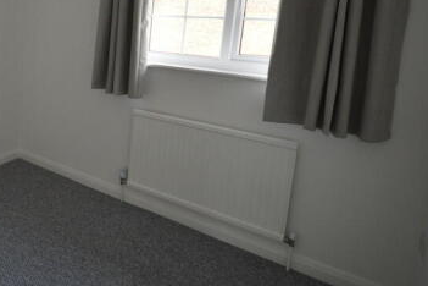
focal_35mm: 28
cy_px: 64
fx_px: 333
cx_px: 33
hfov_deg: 55.5
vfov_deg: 44.5
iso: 400
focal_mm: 10
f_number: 5
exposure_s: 1/100
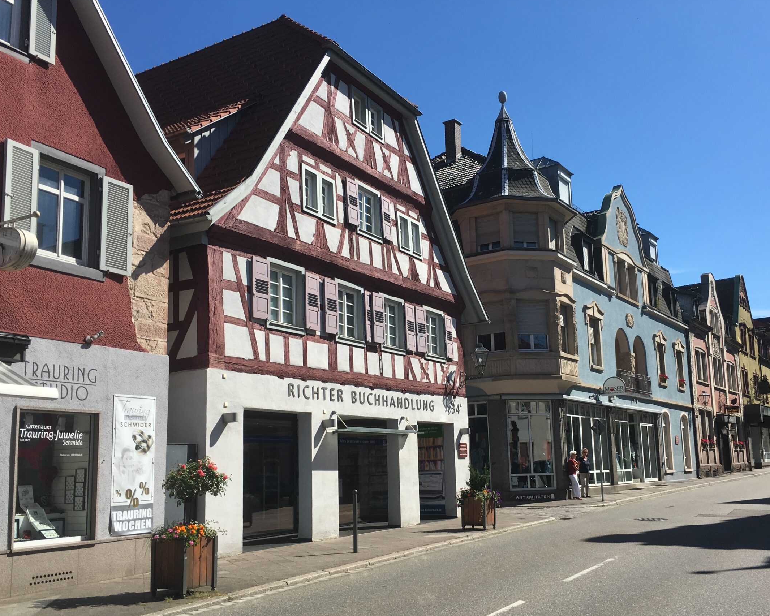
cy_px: 342
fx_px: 775
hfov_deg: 52.8
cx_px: 418
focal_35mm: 34
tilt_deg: +9.8
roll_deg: +2.6
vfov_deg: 43.3
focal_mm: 4.15
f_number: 2.2
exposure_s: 1/1570
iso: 25
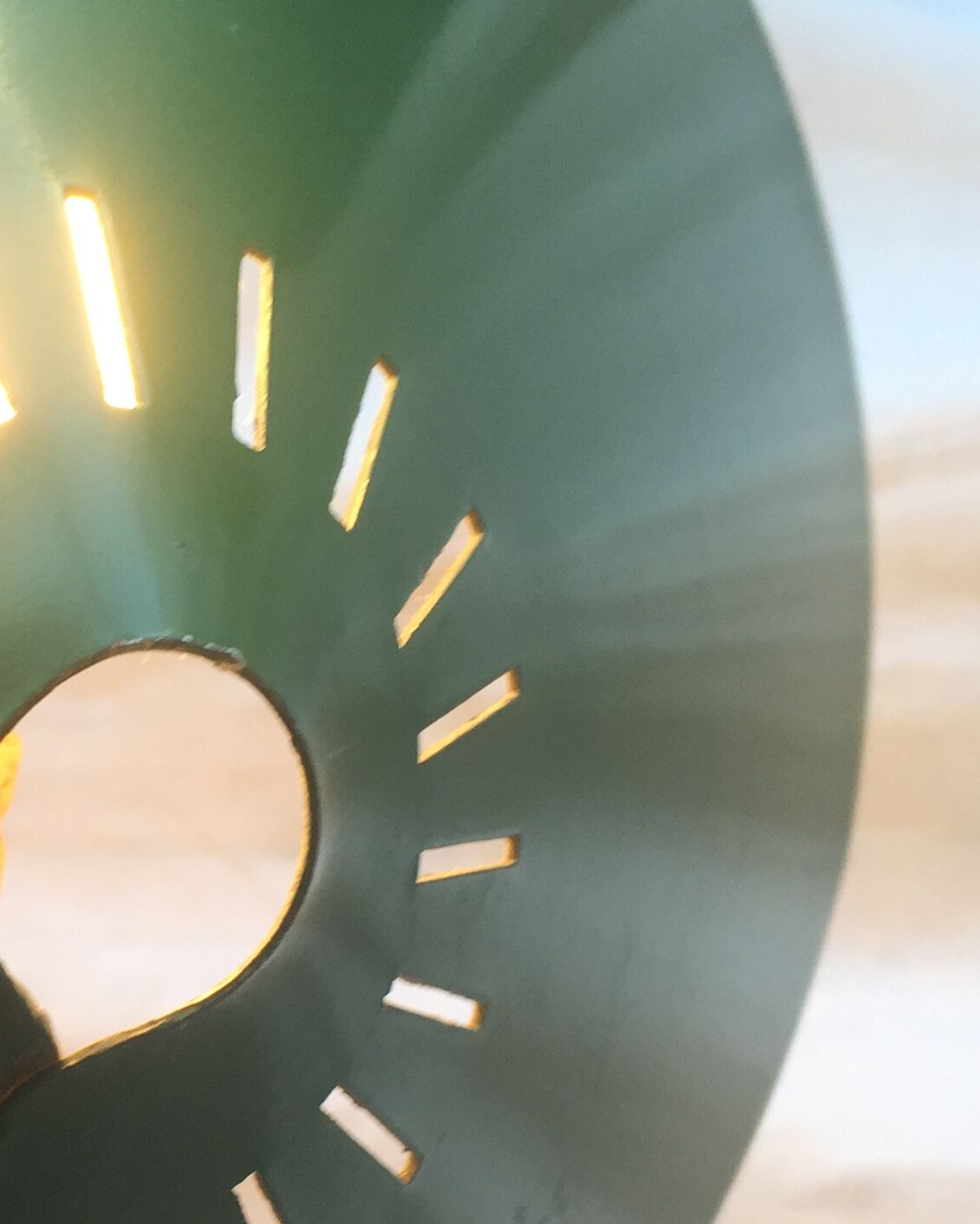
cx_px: -47
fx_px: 2356
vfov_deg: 28.7
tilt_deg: -77.3
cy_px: 935
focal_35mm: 65
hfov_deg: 22.4
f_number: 2.2
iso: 50
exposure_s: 1/120
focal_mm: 4.15
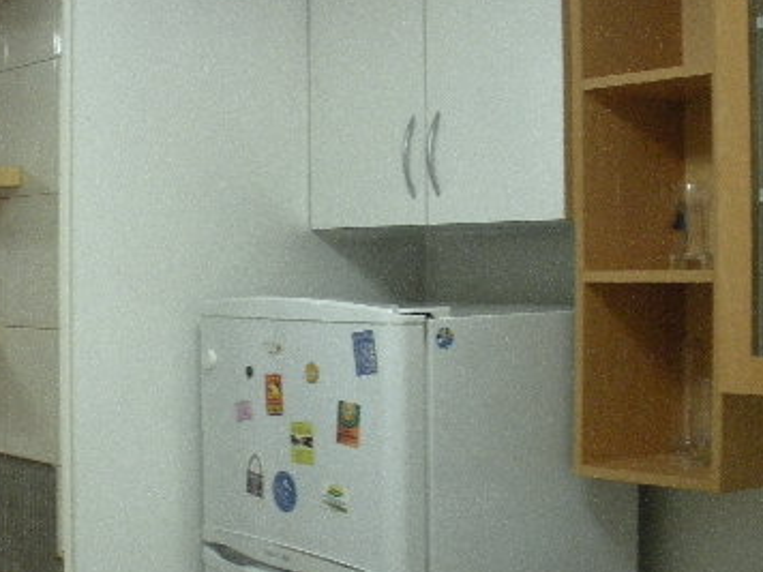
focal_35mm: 63
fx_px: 1389
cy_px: 330
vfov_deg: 23.3
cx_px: 182
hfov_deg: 30.2
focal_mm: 6.3
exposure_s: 1/42.5
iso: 400
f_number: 3.5
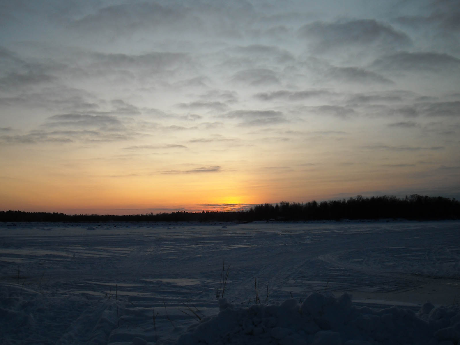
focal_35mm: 35
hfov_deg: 52.6
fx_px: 465
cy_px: 172
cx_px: 230
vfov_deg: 40.7
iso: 64
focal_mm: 5.7
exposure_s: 1/438
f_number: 2.8
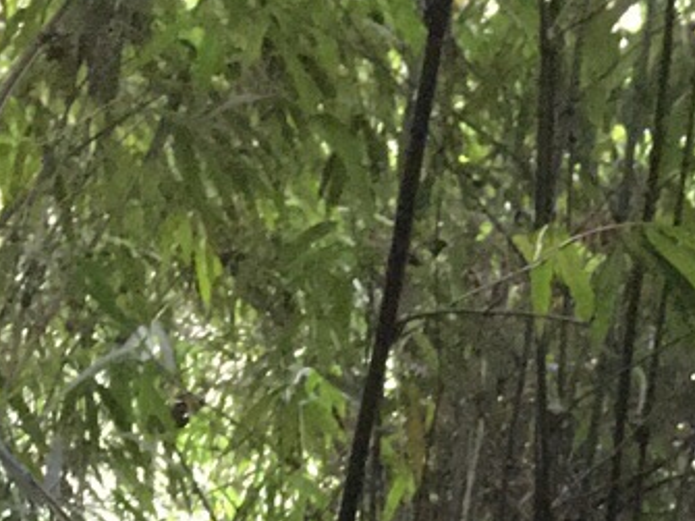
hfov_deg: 15.2
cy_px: 1157
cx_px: 438
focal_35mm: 130
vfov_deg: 10.2
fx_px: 2609
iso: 800
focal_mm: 4.15
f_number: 2.2
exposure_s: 1/100
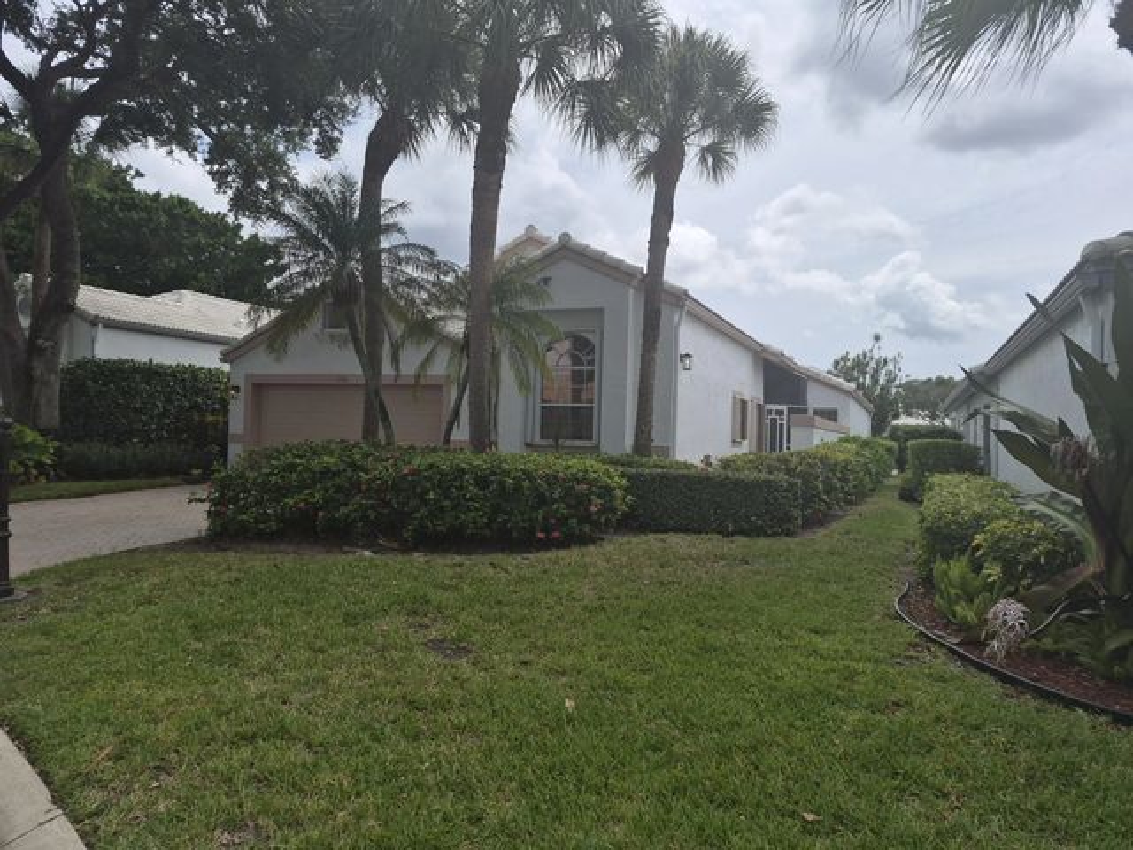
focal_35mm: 23
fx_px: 753
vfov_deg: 58.9
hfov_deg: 73.9
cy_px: 425
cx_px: 566
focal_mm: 5.4
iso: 80
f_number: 1.8
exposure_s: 1/7232
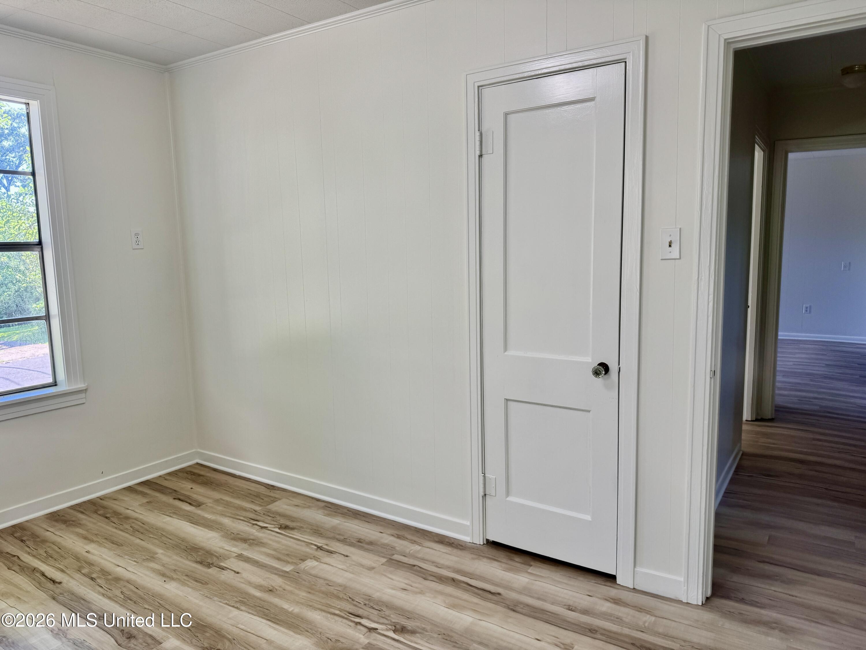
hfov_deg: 71.6
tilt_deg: -7.4
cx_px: 433
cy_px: 325
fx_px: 600
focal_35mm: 24
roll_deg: +1.5
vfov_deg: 56.8
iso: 64
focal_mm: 6.76
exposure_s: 1/120
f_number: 1.78
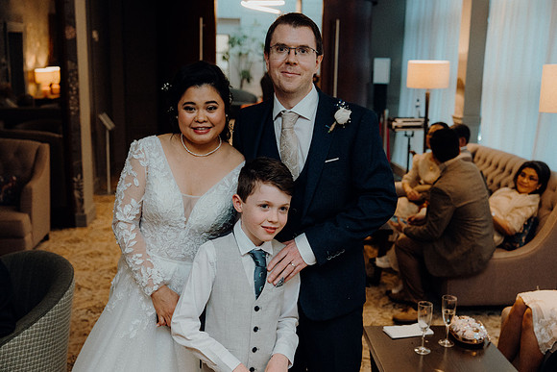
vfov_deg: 31.9
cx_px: 278
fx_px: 650
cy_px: 186
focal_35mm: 42
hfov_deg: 46.4
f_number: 3.5
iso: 3200
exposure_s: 1/160
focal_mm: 42
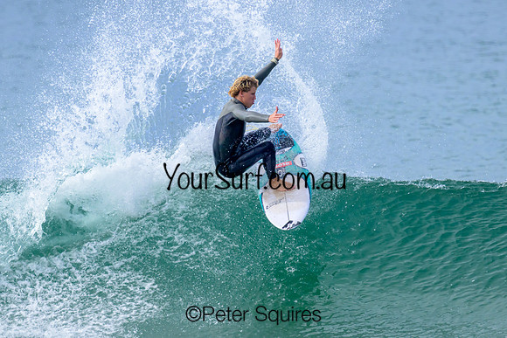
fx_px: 15463
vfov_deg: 1.3
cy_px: 158
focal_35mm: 1098
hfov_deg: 1.9
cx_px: 258
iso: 1250
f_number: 11
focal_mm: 800
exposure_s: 1/2000
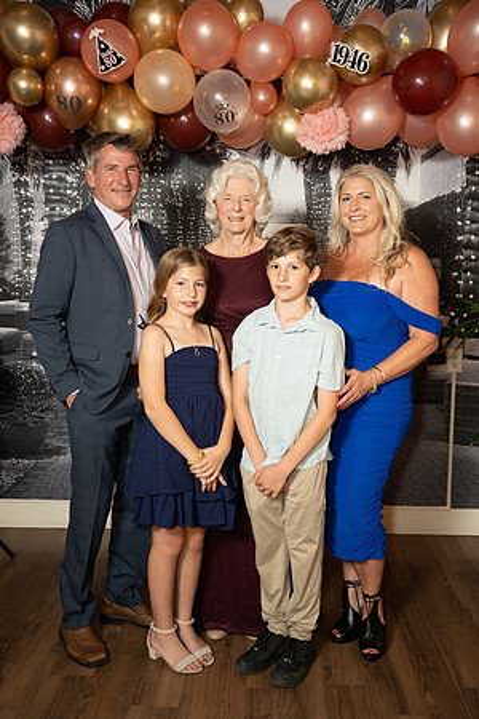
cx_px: 240
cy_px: 360
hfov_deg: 34.0
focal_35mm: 39
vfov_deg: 49.3
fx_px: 782
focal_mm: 39.2
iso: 1000
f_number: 2.8
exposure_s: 1/160
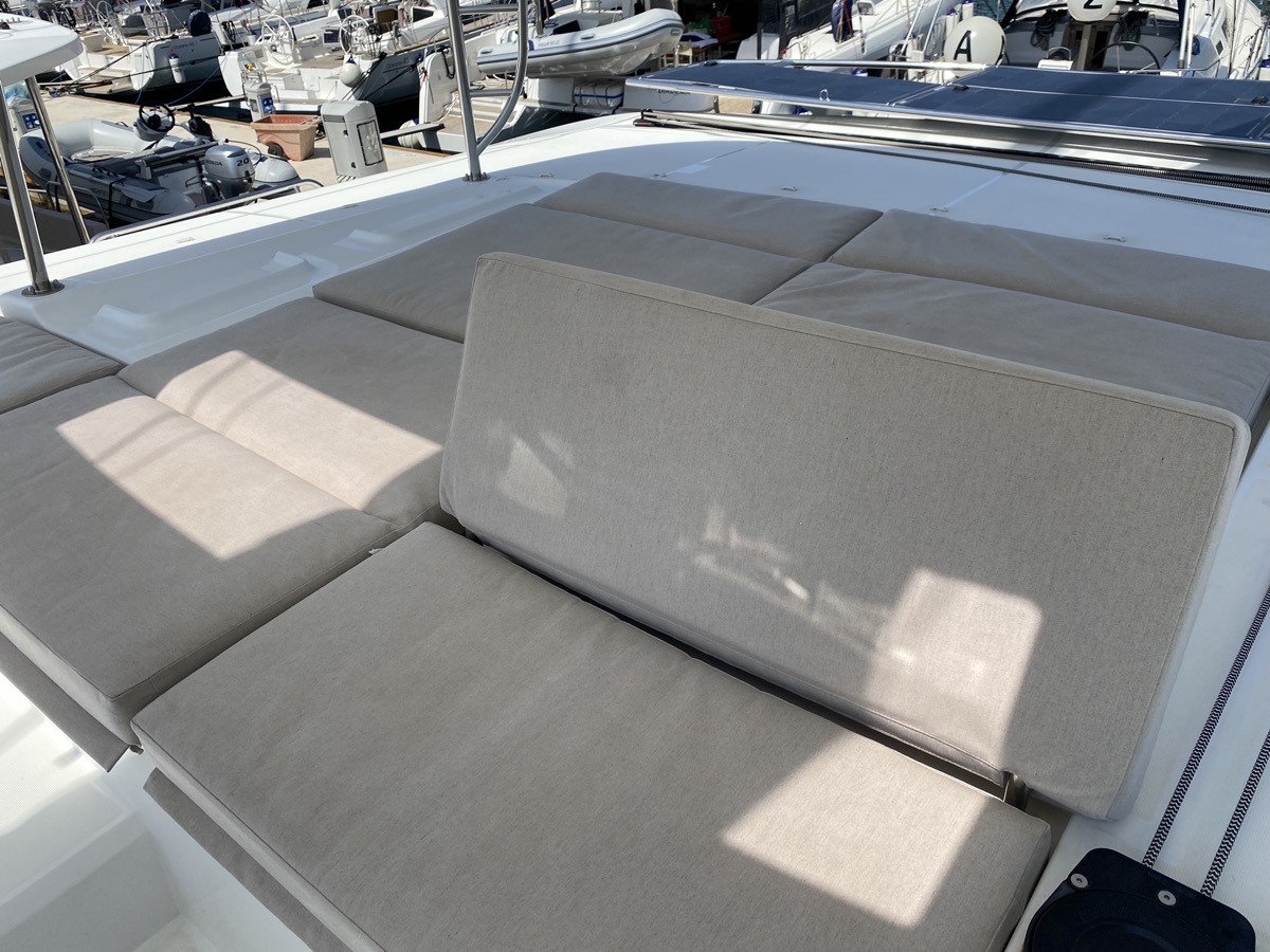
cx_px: 635
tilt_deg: -30.3
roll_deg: +3.3
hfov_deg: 67.3
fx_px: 954
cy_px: 476
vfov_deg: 53.1
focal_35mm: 26
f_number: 1.8
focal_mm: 4.25
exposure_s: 1/3125
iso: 32
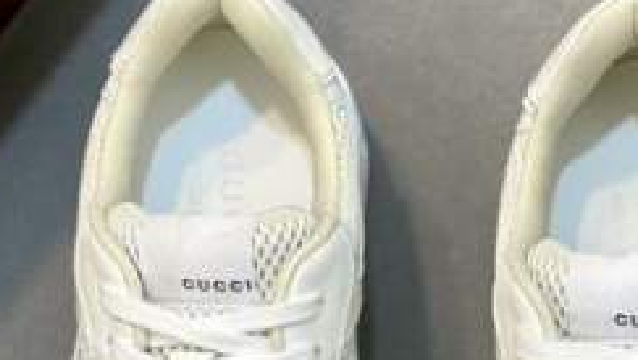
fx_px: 2962
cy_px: 515
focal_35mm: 175
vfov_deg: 6.9
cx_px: 373
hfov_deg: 12.3
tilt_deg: -70.4
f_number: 2
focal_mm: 6
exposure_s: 1/100
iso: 64
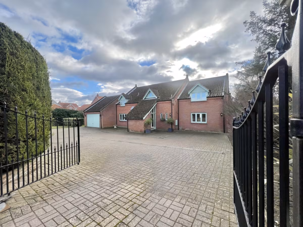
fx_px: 114
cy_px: 114
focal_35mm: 13
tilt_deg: -0.6
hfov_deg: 106.2
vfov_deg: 89.9
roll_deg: +0.6
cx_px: 152
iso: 32
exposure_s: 1/919
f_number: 1.8
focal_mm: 1.57
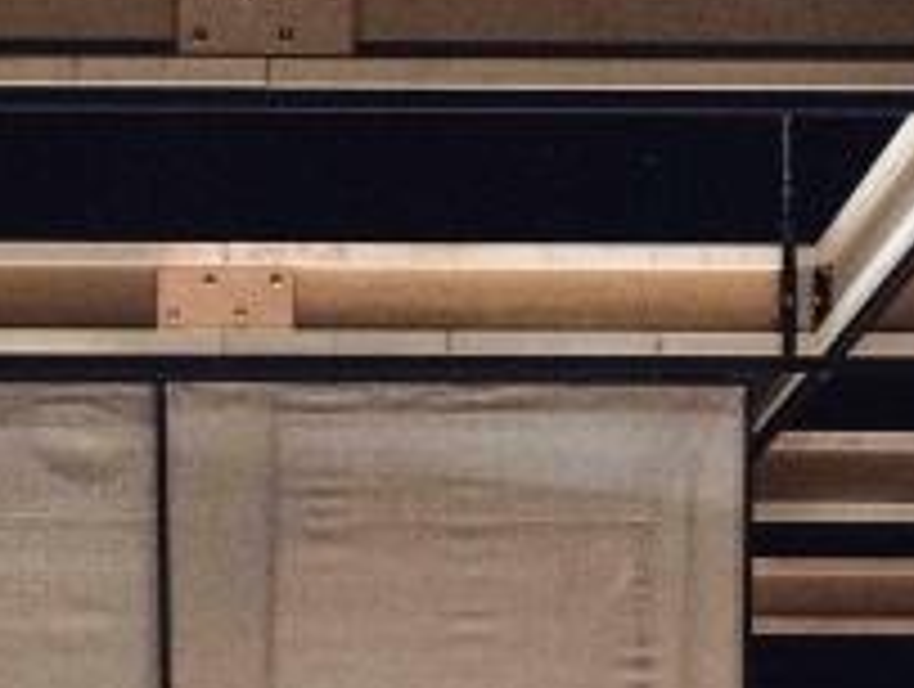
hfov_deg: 9.8
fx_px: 5317
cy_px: 1365
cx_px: 477
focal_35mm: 201
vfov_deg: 7.2
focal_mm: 50
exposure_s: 1/200
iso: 8000
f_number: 6.4
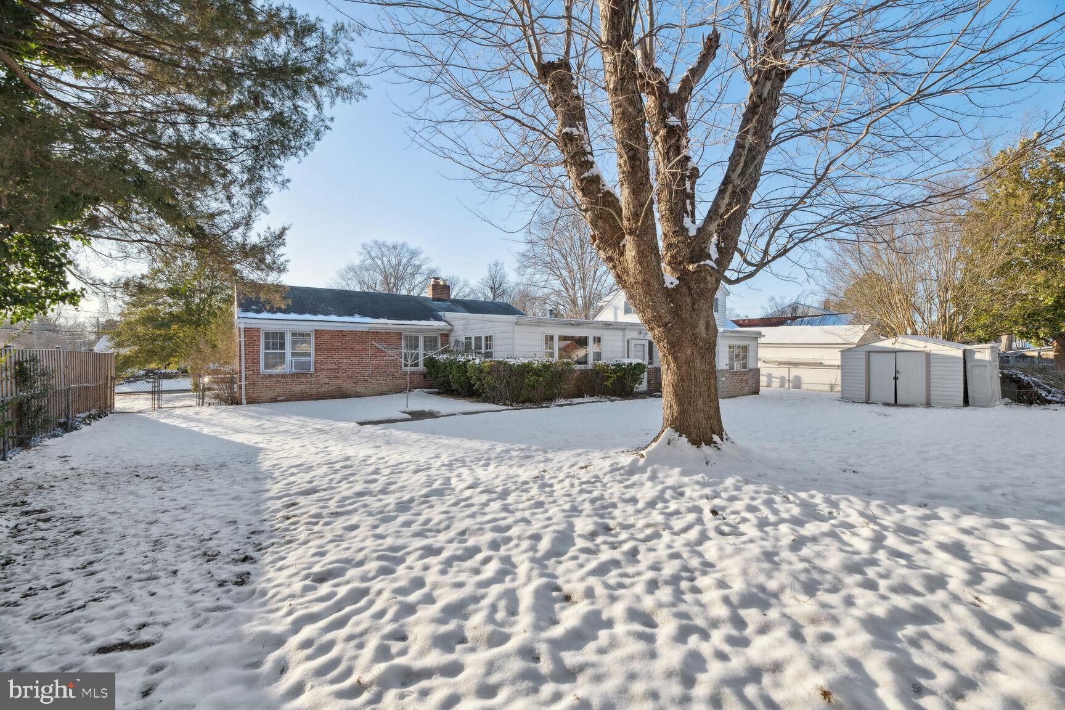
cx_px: 532
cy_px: 355
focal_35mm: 14
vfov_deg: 81.2
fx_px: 414
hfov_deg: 104.3
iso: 200
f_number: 9
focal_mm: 14
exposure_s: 1/200
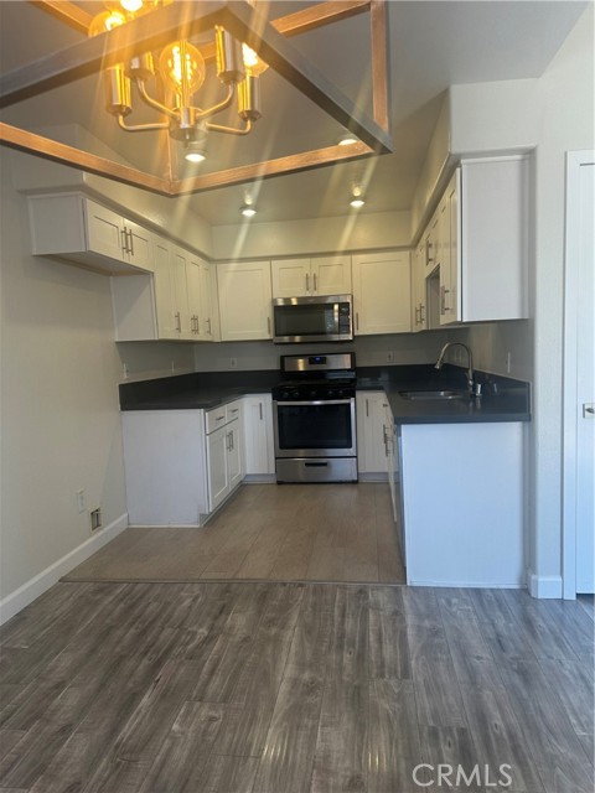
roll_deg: +2.1
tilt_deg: -5.4
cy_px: 396
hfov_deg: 56.8
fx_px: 550
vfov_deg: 71.6
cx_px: 298
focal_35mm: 24
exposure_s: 1/120
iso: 64
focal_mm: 6.86
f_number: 1.78
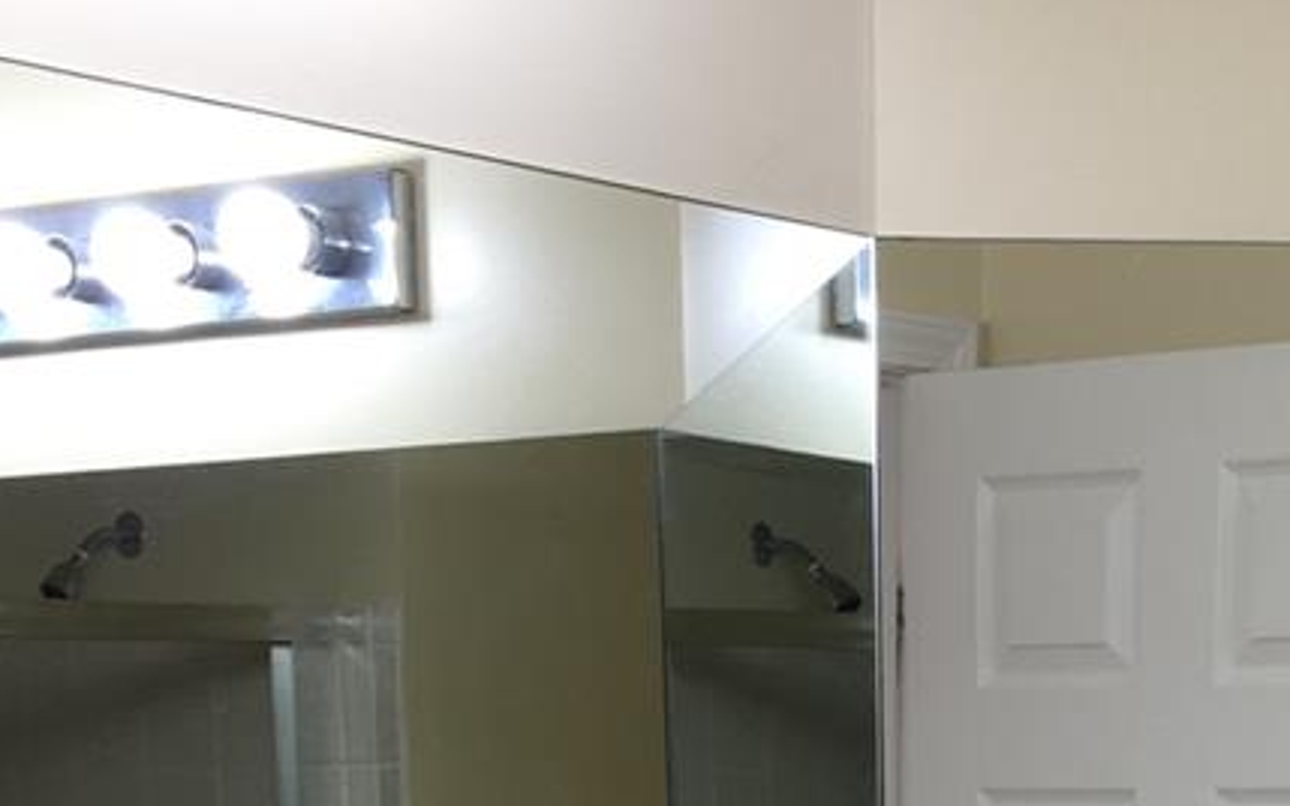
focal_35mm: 110
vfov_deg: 10.8
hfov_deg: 18.7
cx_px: 1098
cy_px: 1675
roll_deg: +0.2
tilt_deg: -11.7
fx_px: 3867
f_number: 2.2
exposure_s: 1/60
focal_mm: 4.15
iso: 32
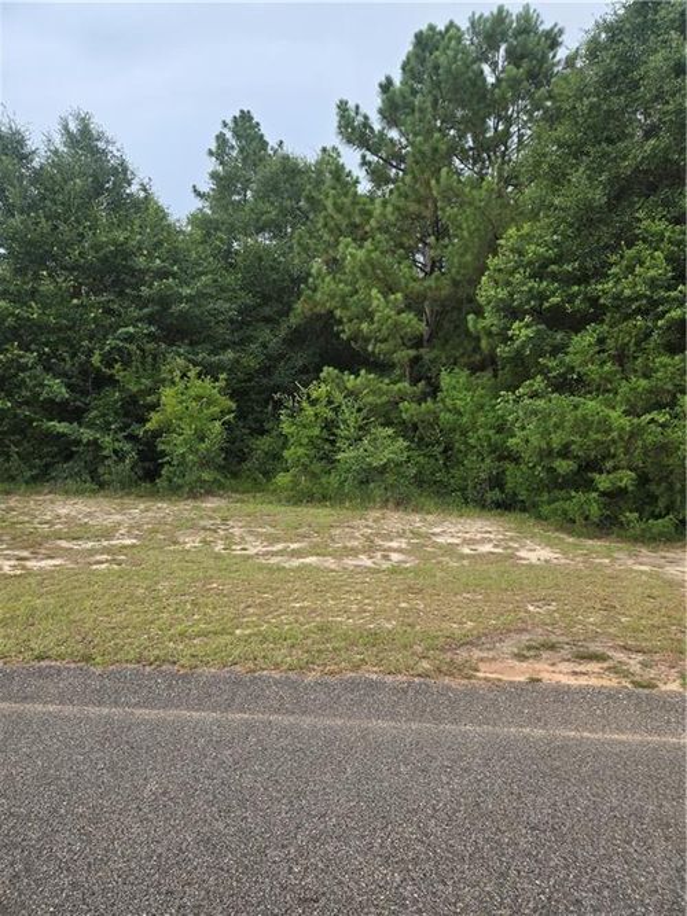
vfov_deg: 73.9
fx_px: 609
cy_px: 458
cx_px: 344
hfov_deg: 58.9
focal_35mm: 23
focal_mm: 5.4
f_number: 1.8
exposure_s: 1/960
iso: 80
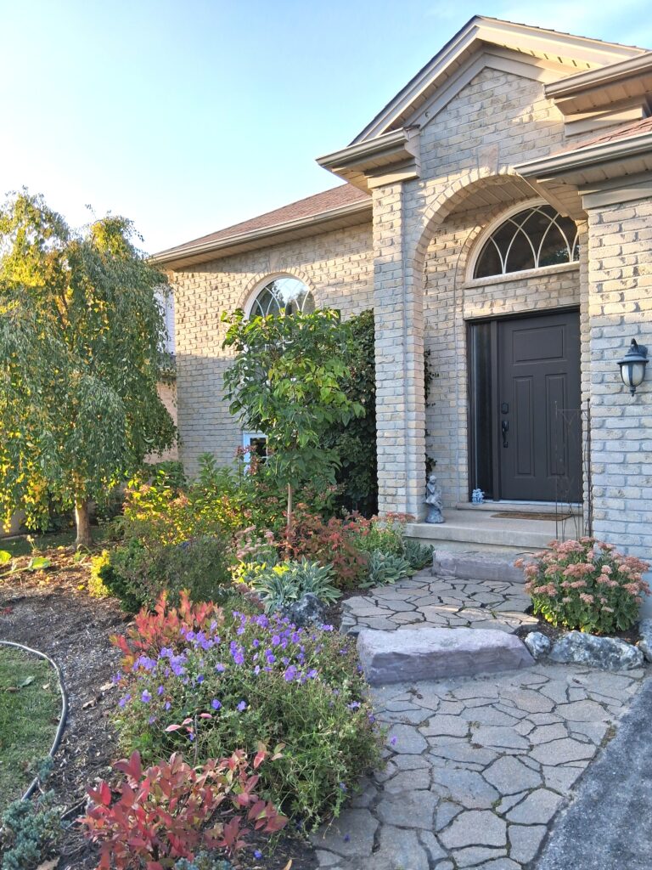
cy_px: 435
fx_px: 653
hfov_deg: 53.1
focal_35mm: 26
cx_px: 326
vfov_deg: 67.3
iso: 25
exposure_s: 1/120
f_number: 1.8
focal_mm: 3.98
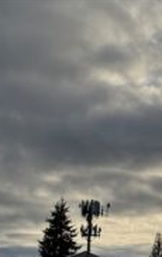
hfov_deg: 11.7
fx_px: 781
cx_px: 172
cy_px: 208
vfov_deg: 18.6
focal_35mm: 111
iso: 64
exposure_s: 1/10526
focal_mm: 6.76
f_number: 1.78
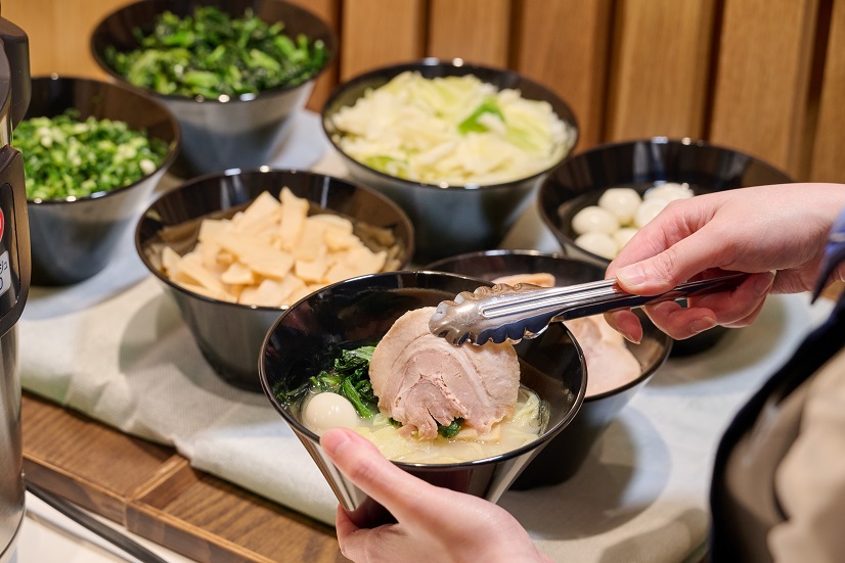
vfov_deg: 12.5
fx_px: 2582
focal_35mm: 110
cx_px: 422
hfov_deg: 18.6
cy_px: 282
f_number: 6.3
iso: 640
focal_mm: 110
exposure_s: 1/80
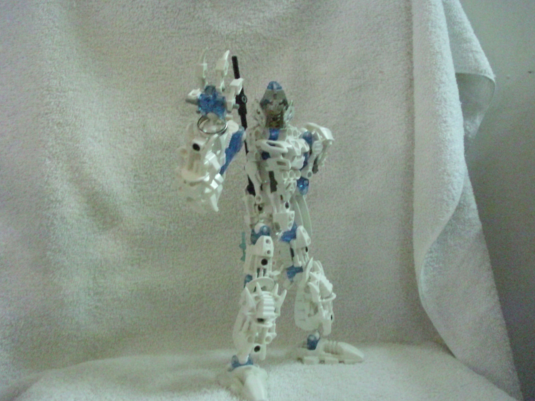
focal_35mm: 41
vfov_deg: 35.1
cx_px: 260
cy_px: 212
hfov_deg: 45.8
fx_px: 634
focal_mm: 6.3
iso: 1600
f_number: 3.1
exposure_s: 1/33
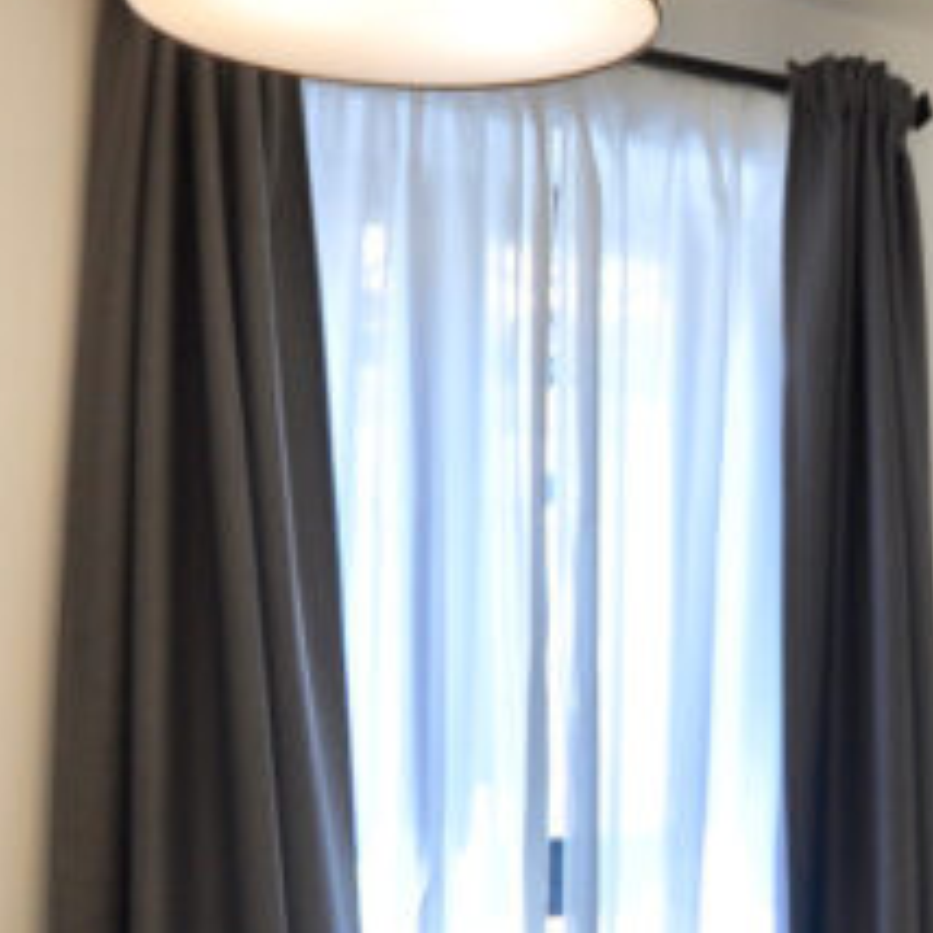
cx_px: 990
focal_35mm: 67
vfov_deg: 25.4
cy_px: 689
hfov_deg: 24.2
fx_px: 2044
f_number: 4.5
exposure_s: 1/50
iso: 250
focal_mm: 11
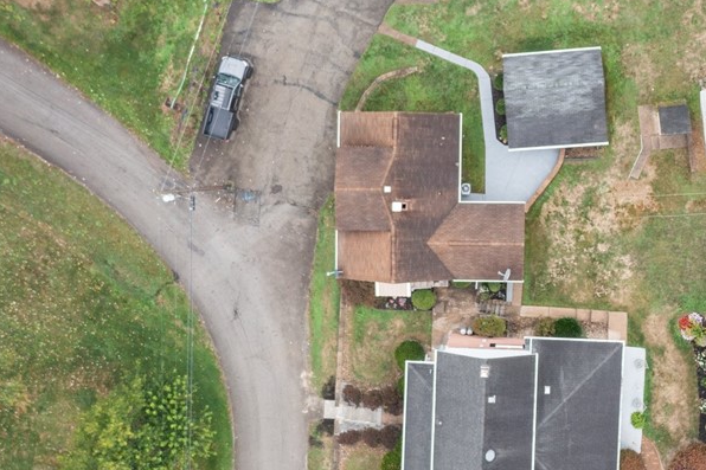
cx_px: 525
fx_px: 1000
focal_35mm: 51
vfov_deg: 26.3
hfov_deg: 38.0
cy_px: 159
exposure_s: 1/30
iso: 100
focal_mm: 10.26
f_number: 2.8
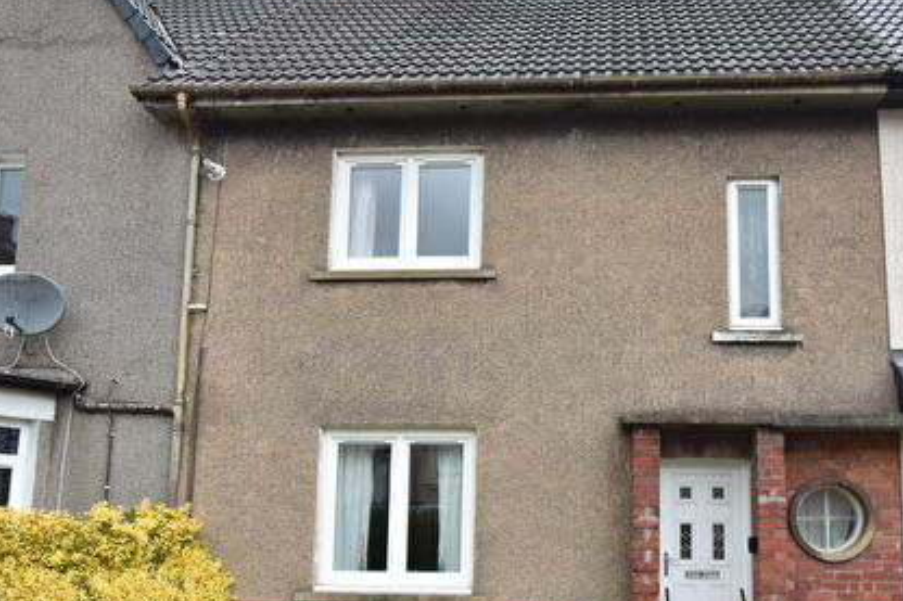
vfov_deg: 39.9
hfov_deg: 56.7
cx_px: 571
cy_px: 374
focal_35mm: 33
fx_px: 823
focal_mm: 13
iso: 400
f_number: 5
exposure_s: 1/250
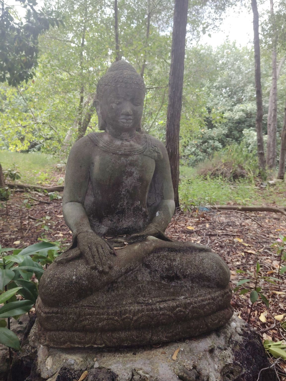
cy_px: 190
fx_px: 319
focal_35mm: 29
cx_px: 143
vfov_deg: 61.7
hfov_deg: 48.2
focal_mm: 5.25
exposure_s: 1/900
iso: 663
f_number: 1.75
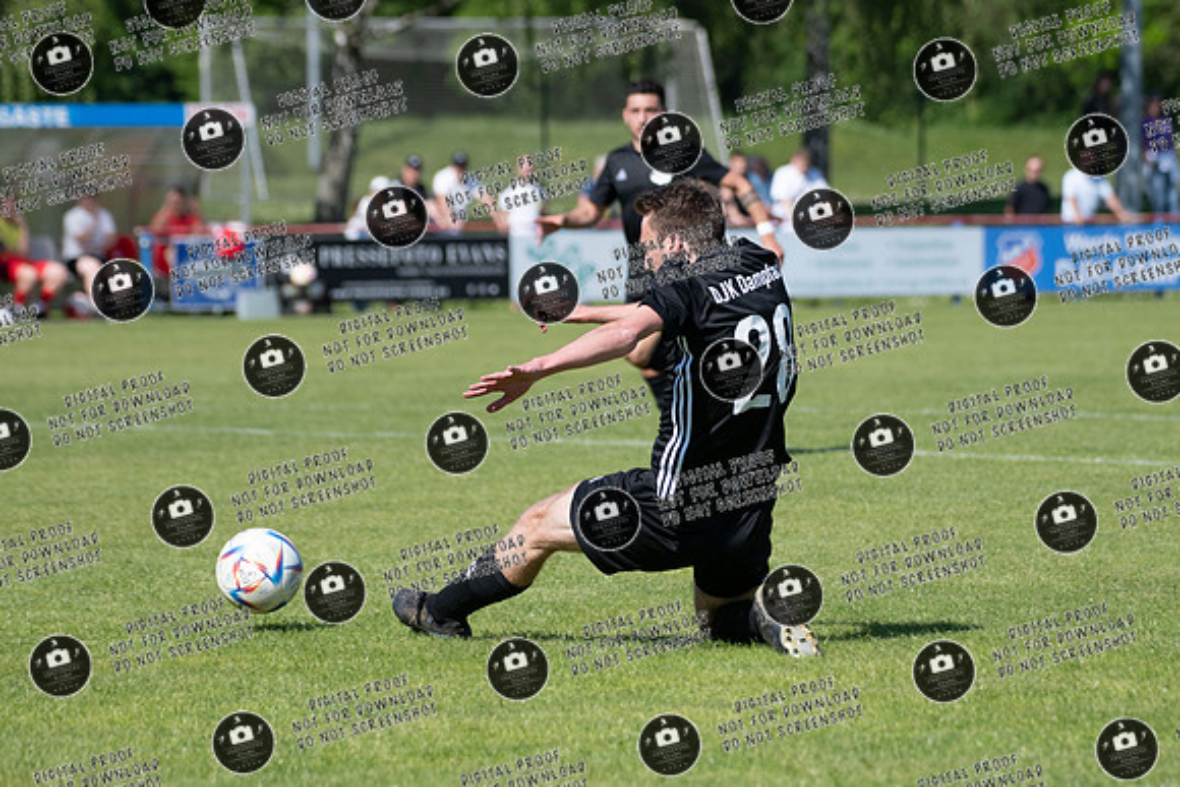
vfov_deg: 6.1
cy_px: 349
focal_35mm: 227
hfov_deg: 9.1
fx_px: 7437
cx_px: 665
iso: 320
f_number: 5.6
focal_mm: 200
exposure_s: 1/1600
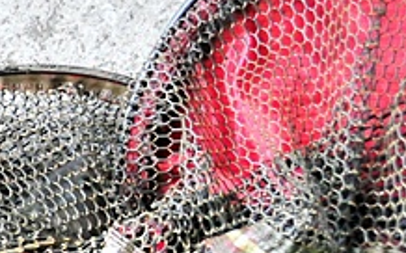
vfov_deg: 7.6
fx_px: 1902
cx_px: -488
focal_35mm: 172
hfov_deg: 10.8
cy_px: 301
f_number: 3.8
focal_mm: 24
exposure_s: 1/400
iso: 1600
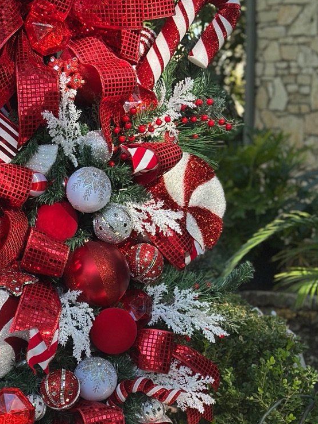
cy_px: 307
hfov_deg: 14.2
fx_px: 1273
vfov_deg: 18.8
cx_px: 68
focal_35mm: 104
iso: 80
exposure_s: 1/399
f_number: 1.78
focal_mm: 6.86
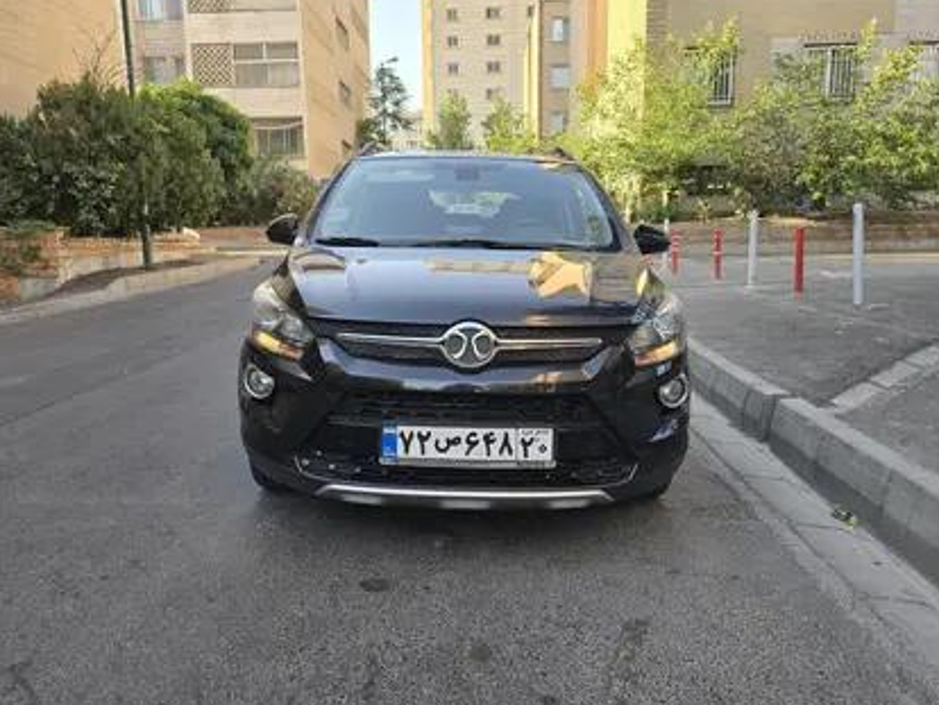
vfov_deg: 54.9
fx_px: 679
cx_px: 456
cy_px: 358
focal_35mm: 25
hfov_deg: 69.3
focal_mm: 6.3
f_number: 1.7
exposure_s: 1/180
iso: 32
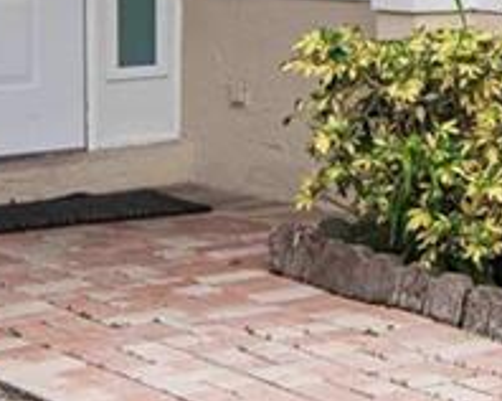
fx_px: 2137
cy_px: -637
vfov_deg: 9.3
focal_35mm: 144
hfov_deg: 12.3
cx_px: 898
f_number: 4
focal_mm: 19
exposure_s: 1/1600
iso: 320
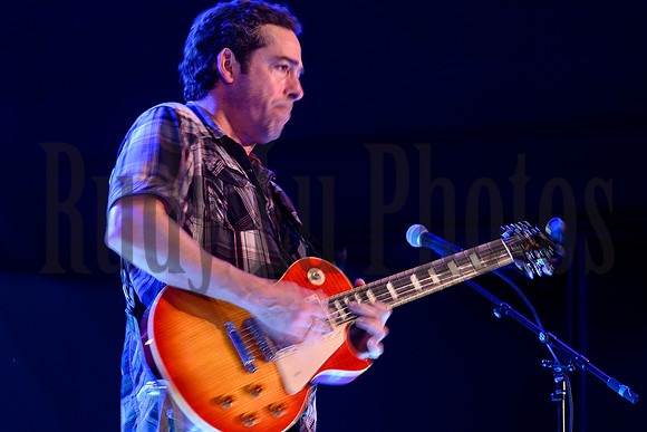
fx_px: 2768
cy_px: 216
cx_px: 324
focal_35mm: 154
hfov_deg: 13.3
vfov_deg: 8.9
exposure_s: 1/13
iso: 1000
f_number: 5.6
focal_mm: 103
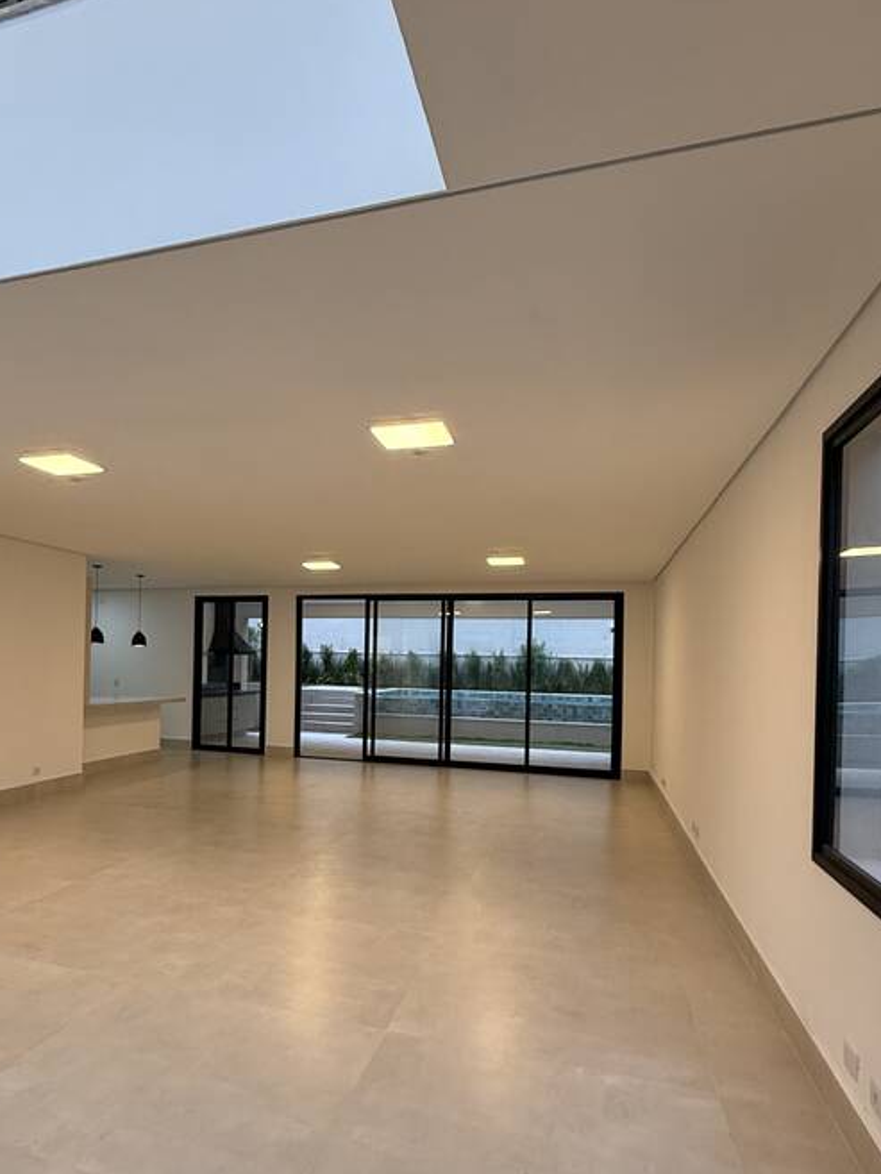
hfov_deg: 57.6
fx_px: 780
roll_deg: -1.9
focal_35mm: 23
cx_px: 295
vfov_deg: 73.5
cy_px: 668
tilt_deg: -0.8
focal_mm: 2.22
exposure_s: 1/120
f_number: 2.2
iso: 200
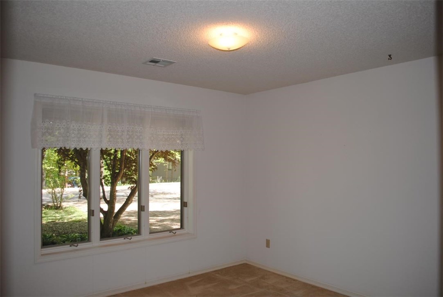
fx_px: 333
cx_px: 222
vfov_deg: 48.1
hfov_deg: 67.3
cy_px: 148
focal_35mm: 27
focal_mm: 18
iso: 100
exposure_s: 1/60
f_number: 3.5
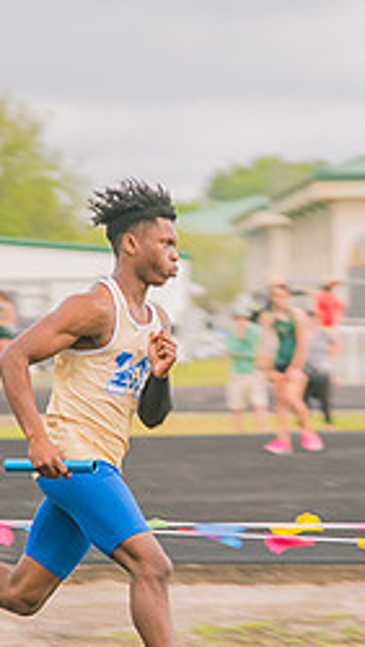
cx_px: 261
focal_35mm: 291
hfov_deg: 4.2
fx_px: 4997
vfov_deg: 7.4
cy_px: 344
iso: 200
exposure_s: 1/200
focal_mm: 120
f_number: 4
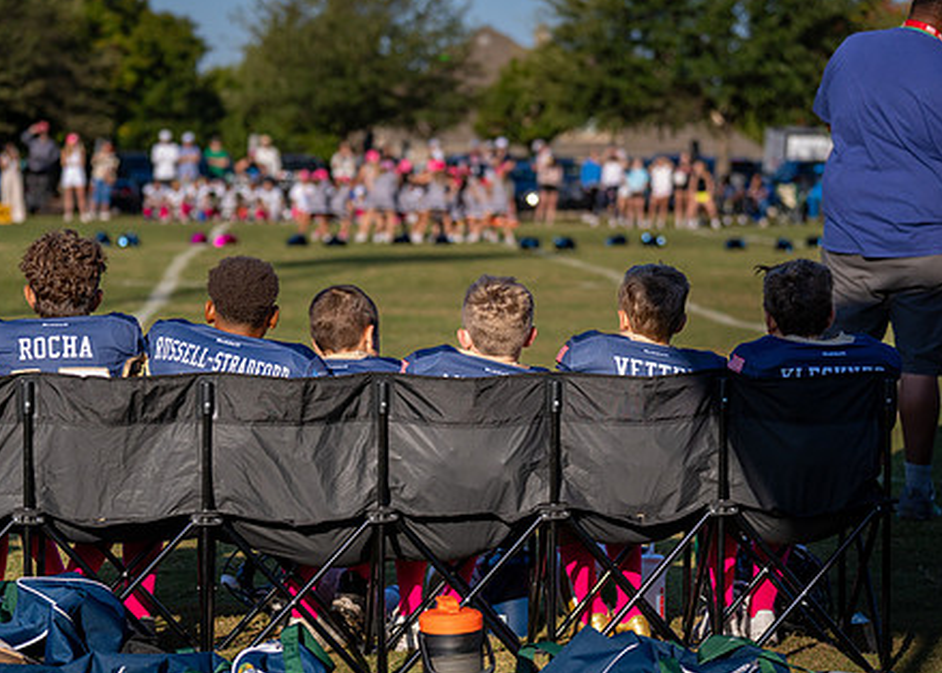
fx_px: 2891
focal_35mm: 108
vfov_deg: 13.3
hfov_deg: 18.5
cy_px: 426
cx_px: 388
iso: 200
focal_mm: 77
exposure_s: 1/3200
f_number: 2.8
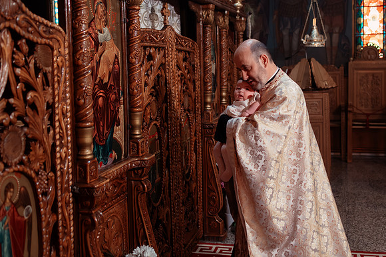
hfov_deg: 44.3
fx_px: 470
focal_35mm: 44
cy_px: 96
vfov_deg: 30.5
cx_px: 241
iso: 1600
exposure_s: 1/250
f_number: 2.5
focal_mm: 35
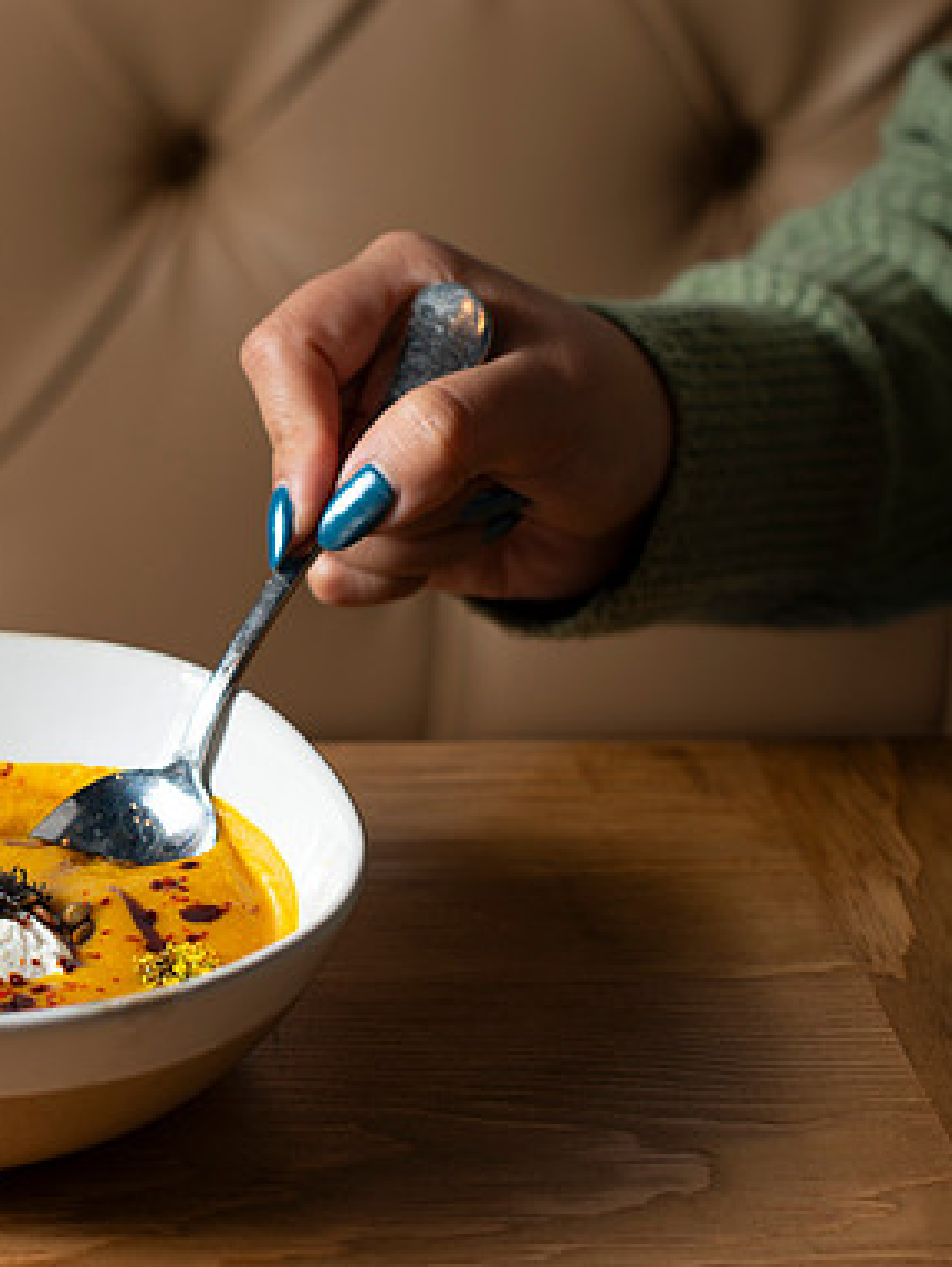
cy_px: 676
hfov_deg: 18.5
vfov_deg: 25.0
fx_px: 2857
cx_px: 27
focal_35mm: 78
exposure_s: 1/200
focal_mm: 50
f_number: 4
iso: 200
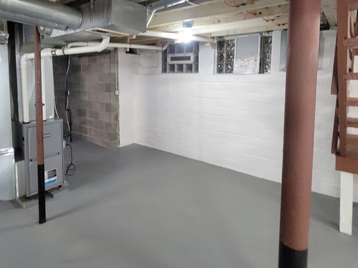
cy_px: 94
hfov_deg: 78.7
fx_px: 217
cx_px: 158
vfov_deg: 62.2
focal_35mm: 21
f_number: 2.2
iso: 400
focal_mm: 2.2
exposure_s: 1/30
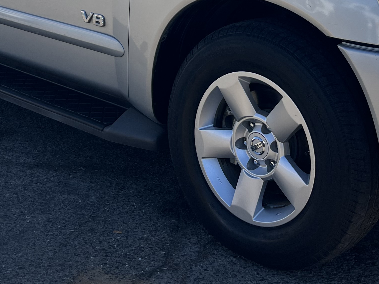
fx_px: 755
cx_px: 222
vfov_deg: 20.5
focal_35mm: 69
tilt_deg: -8.9
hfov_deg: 28.1
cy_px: -15
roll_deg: -0.2
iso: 50
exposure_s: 1/2915
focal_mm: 5.7
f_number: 1.5
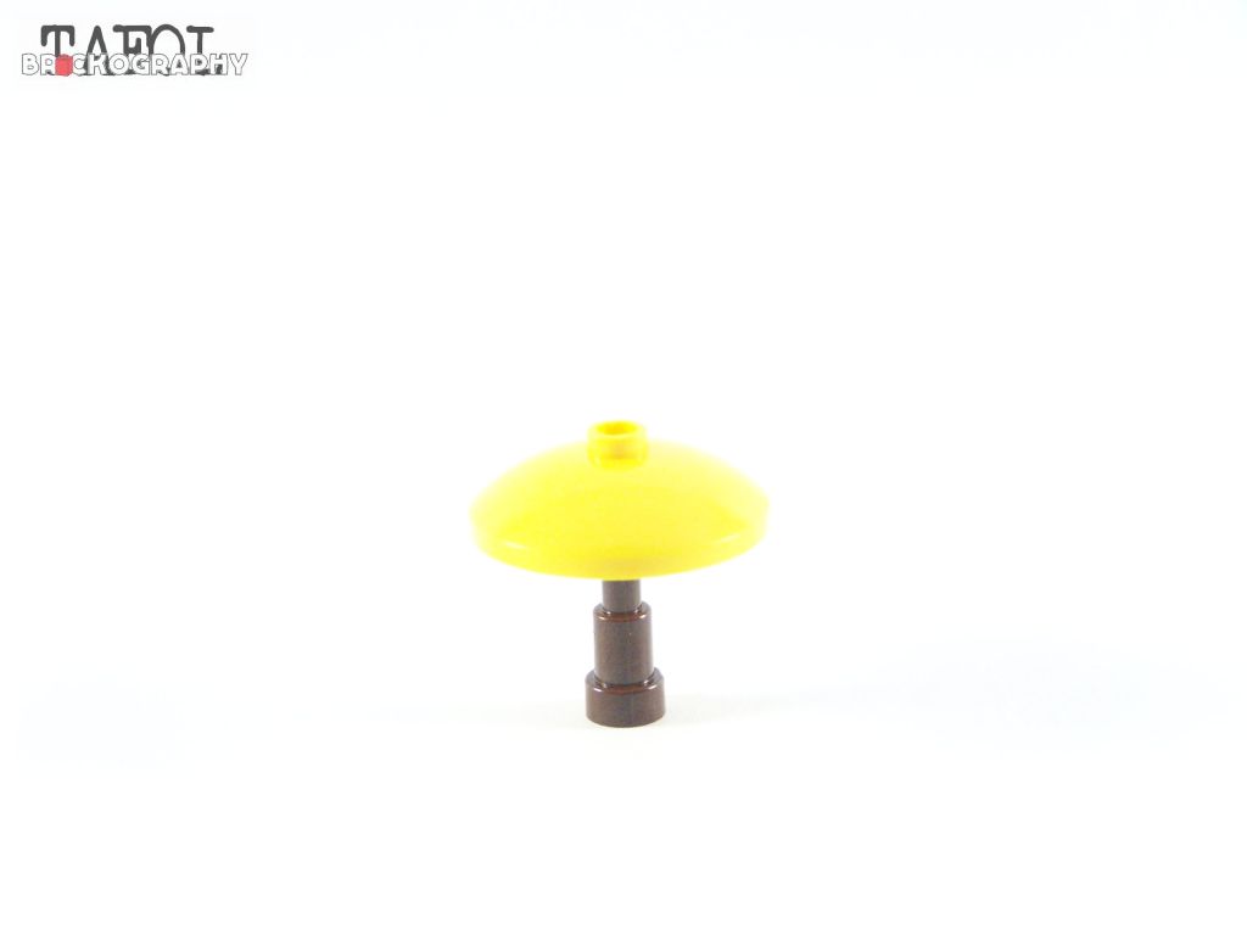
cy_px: 468
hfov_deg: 18.7
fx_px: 3782
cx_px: 624
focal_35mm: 105
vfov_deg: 14.1
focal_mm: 17.5
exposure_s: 1/60
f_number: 4
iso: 400
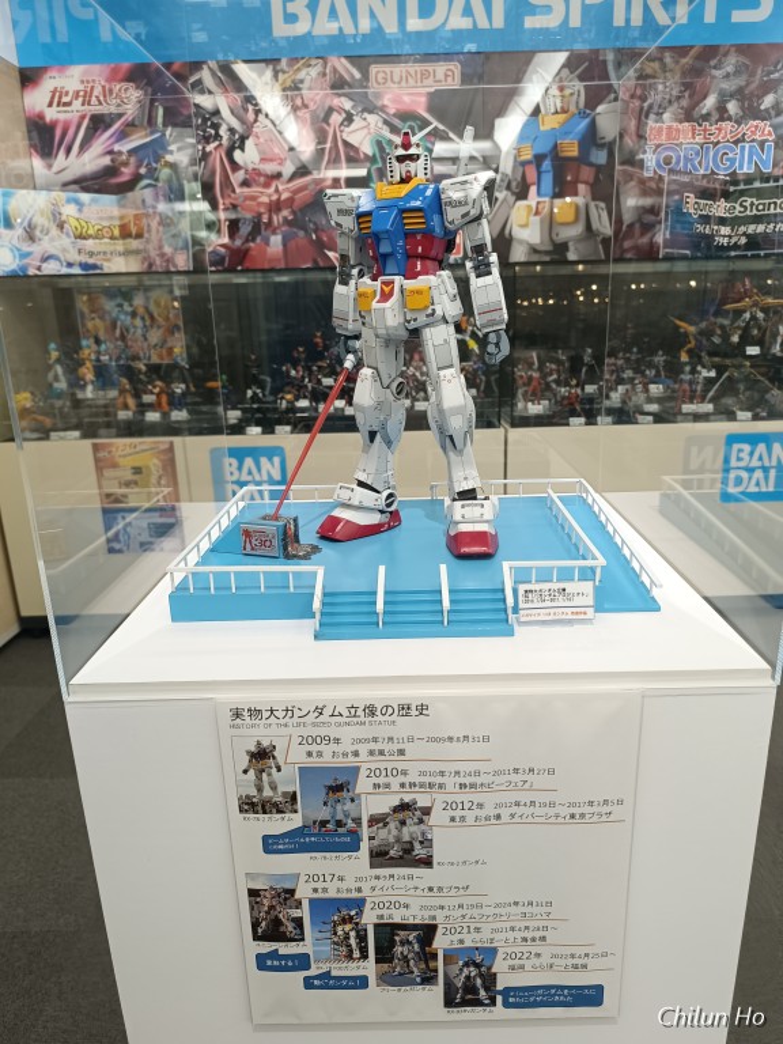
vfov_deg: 94.5
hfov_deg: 78.1
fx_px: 483
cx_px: 392
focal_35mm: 16
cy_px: 522
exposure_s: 1/100
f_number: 1.65
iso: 433
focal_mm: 6.14
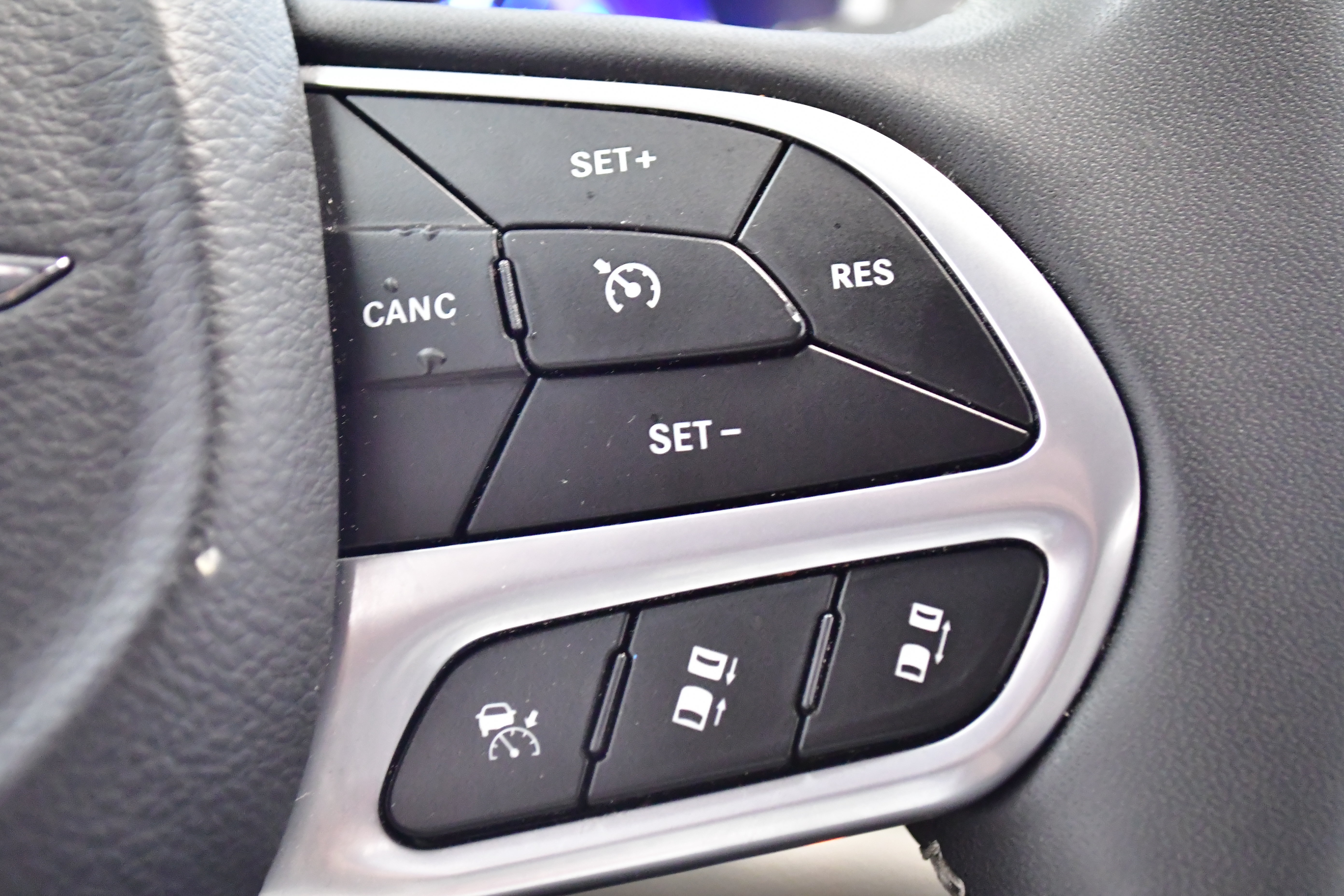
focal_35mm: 63
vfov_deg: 21.6
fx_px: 2352
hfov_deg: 31.9
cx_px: 672
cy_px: 448
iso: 7200
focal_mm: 42
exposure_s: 1/40
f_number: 5.3
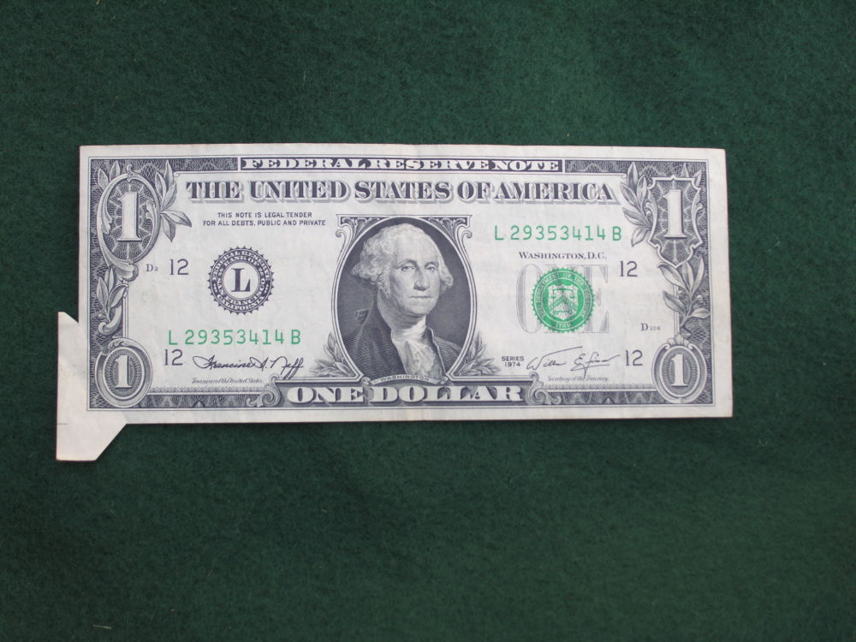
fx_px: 1830
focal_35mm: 74
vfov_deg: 19.9
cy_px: 321
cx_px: 428
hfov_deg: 26.3
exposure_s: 1/40
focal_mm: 18.8
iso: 50
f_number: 4.5
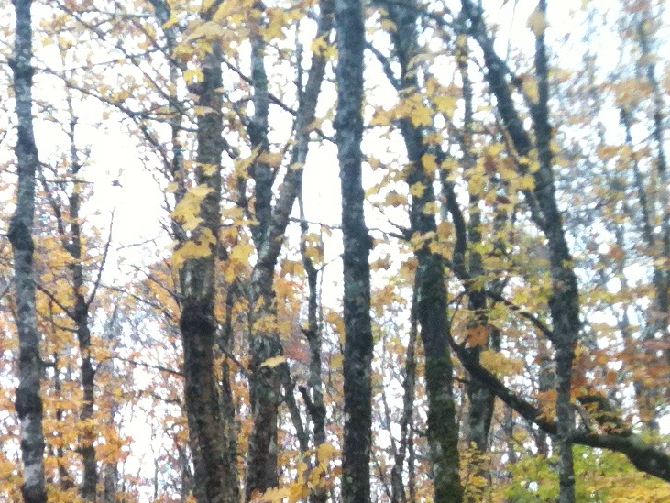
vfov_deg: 14.4
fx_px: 1898
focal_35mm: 98
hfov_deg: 19.0
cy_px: 685
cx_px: -116
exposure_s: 1/147
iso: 64
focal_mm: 3.85
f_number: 2.8
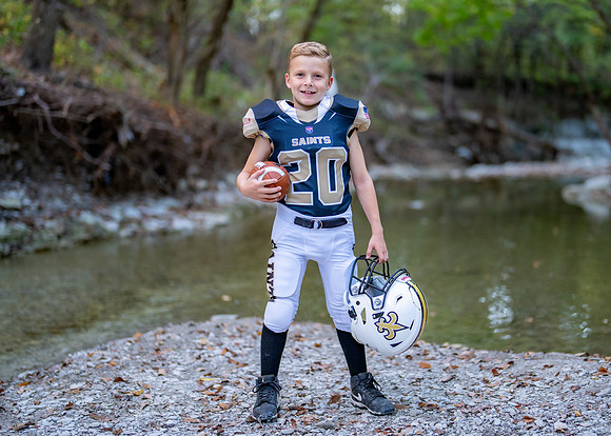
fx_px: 1117
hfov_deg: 30.6
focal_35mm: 64
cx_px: 341
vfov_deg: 22.1
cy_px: 214
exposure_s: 1/500
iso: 500
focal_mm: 50
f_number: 1.2
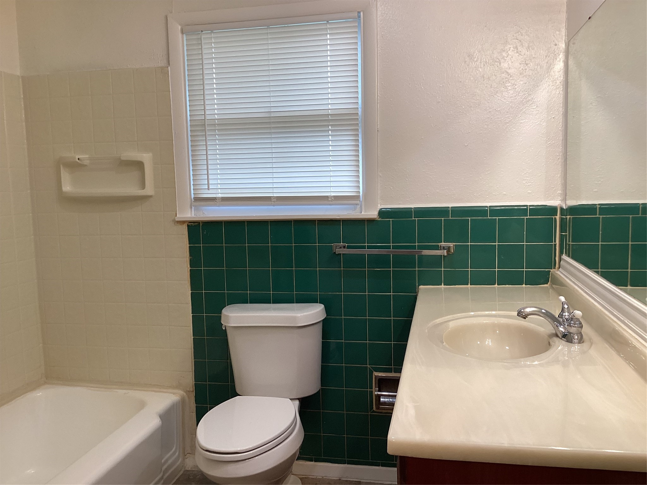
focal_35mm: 31
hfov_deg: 58.4
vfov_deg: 45.4
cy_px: 242
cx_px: 324
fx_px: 579
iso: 100
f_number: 2.4
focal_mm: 3.3
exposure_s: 1/60
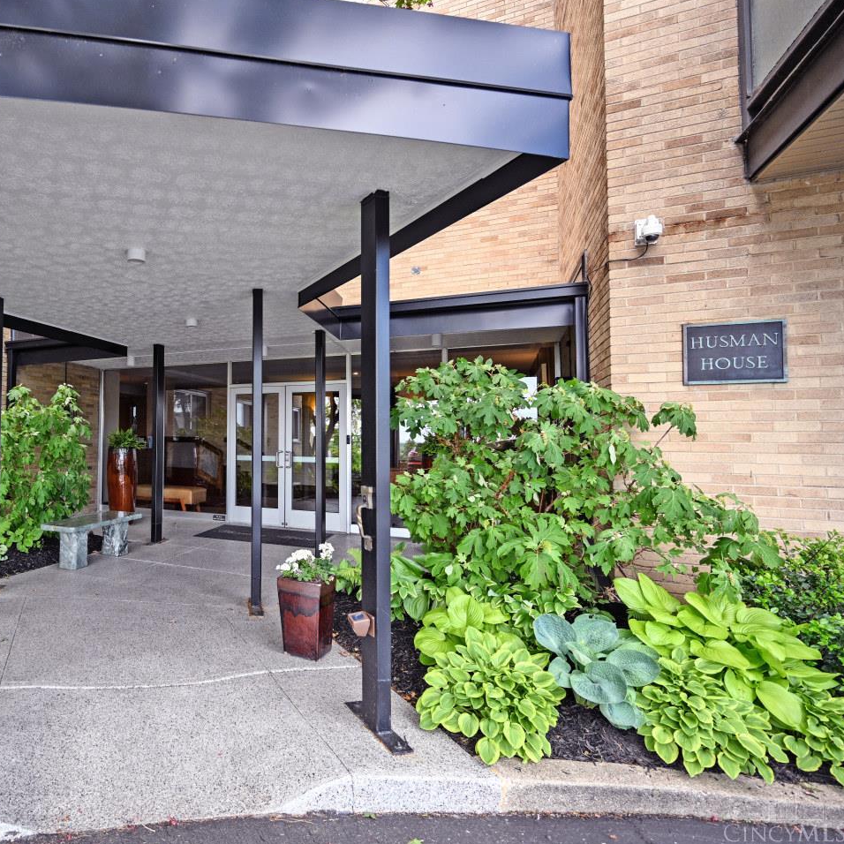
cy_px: 422
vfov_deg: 74.8
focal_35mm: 20
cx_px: 197
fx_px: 552
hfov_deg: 69.2
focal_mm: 15
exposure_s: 1/250
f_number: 4
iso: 360
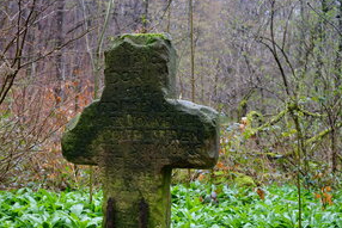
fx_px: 466
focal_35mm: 49
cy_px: 151
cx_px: 133
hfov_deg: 40.1
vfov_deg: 27.4
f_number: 4
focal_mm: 35
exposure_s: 1/60
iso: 125
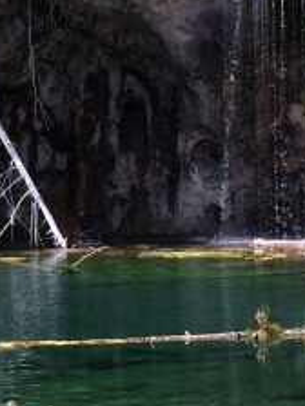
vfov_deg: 14.3
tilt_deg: -1.0
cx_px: -47
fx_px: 1621
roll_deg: +0.9
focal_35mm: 138
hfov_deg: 10.6
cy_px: 198
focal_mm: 4.15
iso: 32
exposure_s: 1/873
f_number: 2.2
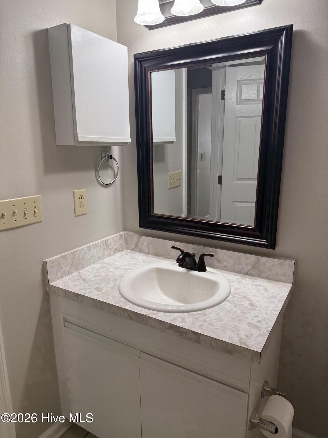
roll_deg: +1.5
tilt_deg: -13.4
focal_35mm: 24
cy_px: 219
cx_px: 164
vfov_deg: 71.6
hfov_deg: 56.8
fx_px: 303
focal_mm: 6.76
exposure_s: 1/120
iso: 200
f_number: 1.78
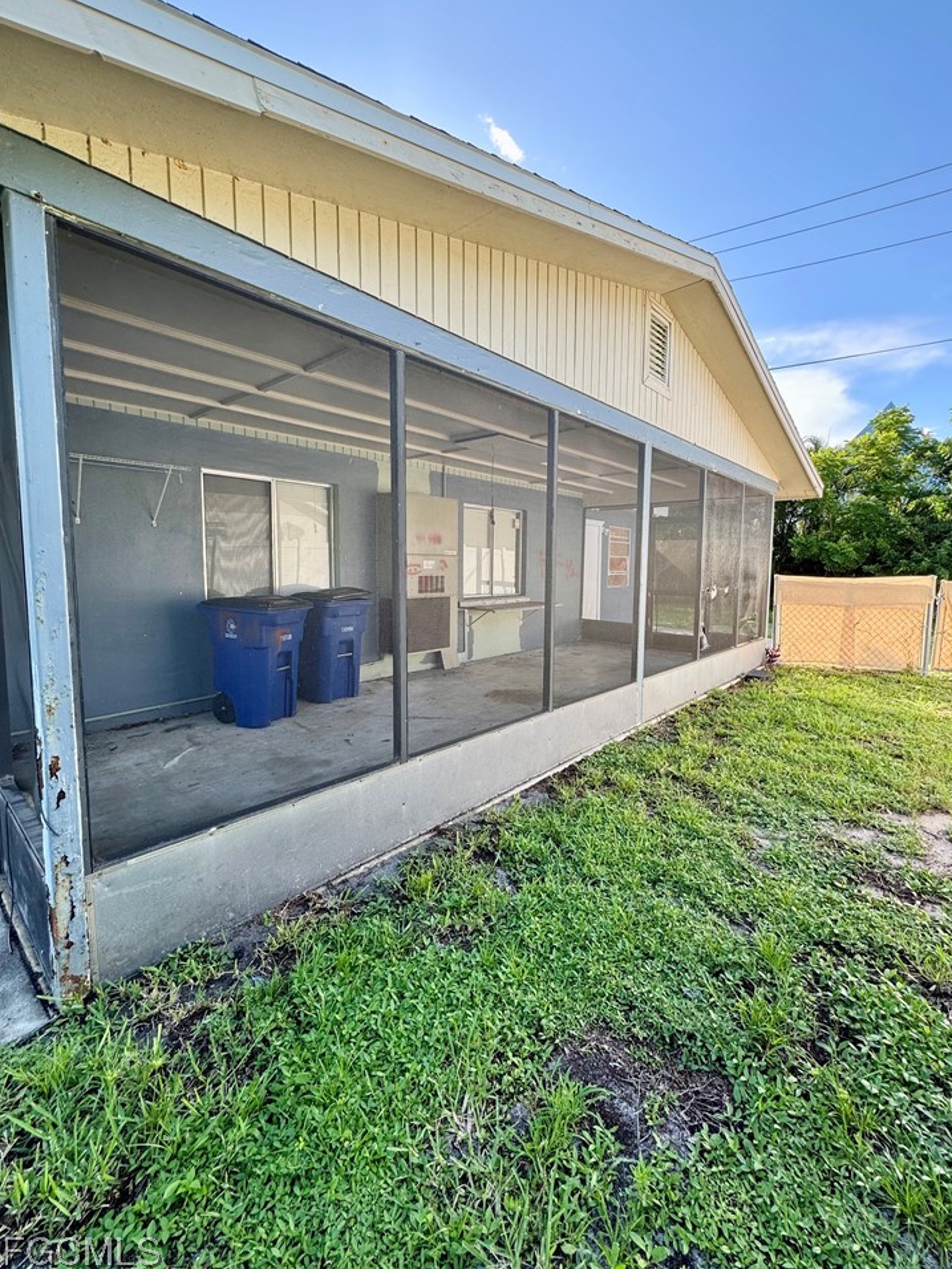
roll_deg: -0.1
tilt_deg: -4.3
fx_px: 550
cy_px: 611
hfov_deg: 81.7
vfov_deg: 98.1
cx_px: 502
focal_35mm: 15
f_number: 2.2
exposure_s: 1/201
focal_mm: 2.22
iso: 40
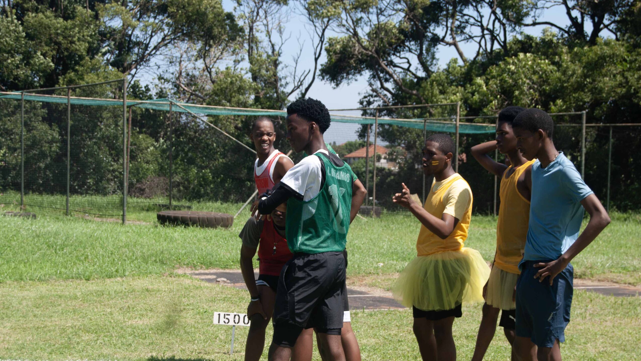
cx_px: 322
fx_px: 1292
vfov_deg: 15.9
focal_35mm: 76
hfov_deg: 27.9
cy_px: 213
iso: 100
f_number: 7.1
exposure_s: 1/200
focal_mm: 48
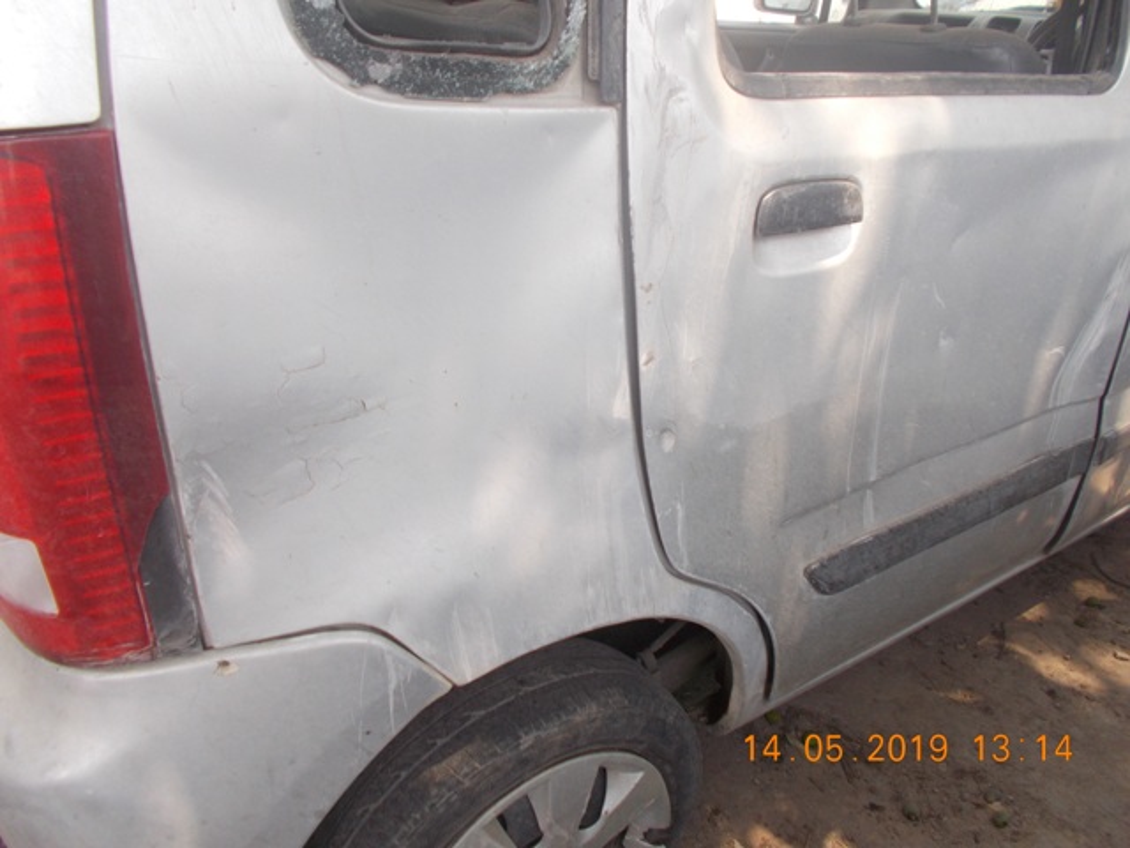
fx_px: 849
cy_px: 424
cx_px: 565
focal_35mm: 26
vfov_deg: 53.1
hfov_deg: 67.3
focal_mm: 4.6
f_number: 3.2
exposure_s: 1/125
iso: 80
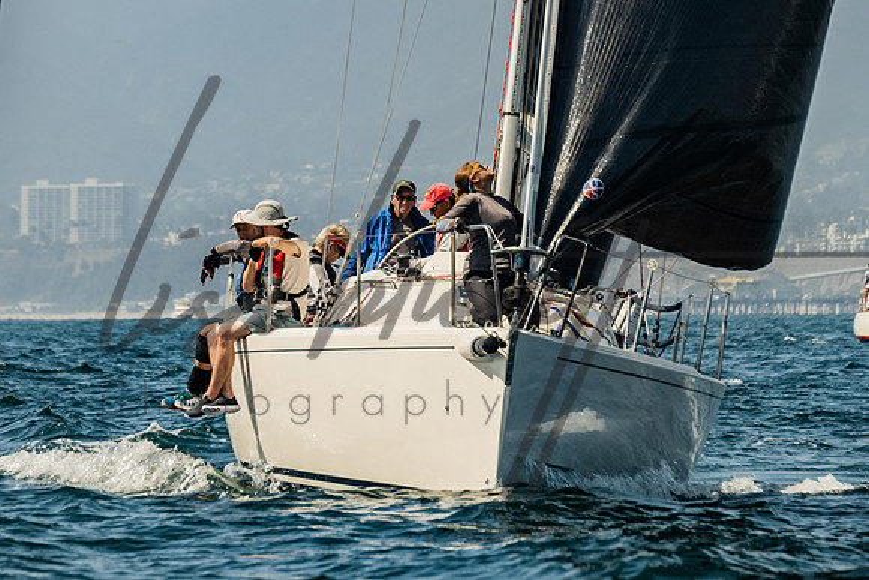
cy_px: 214
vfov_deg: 3.7
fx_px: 9050
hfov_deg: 5.5
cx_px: 329
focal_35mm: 375
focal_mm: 200
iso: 320
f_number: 6.3
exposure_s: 1/1000
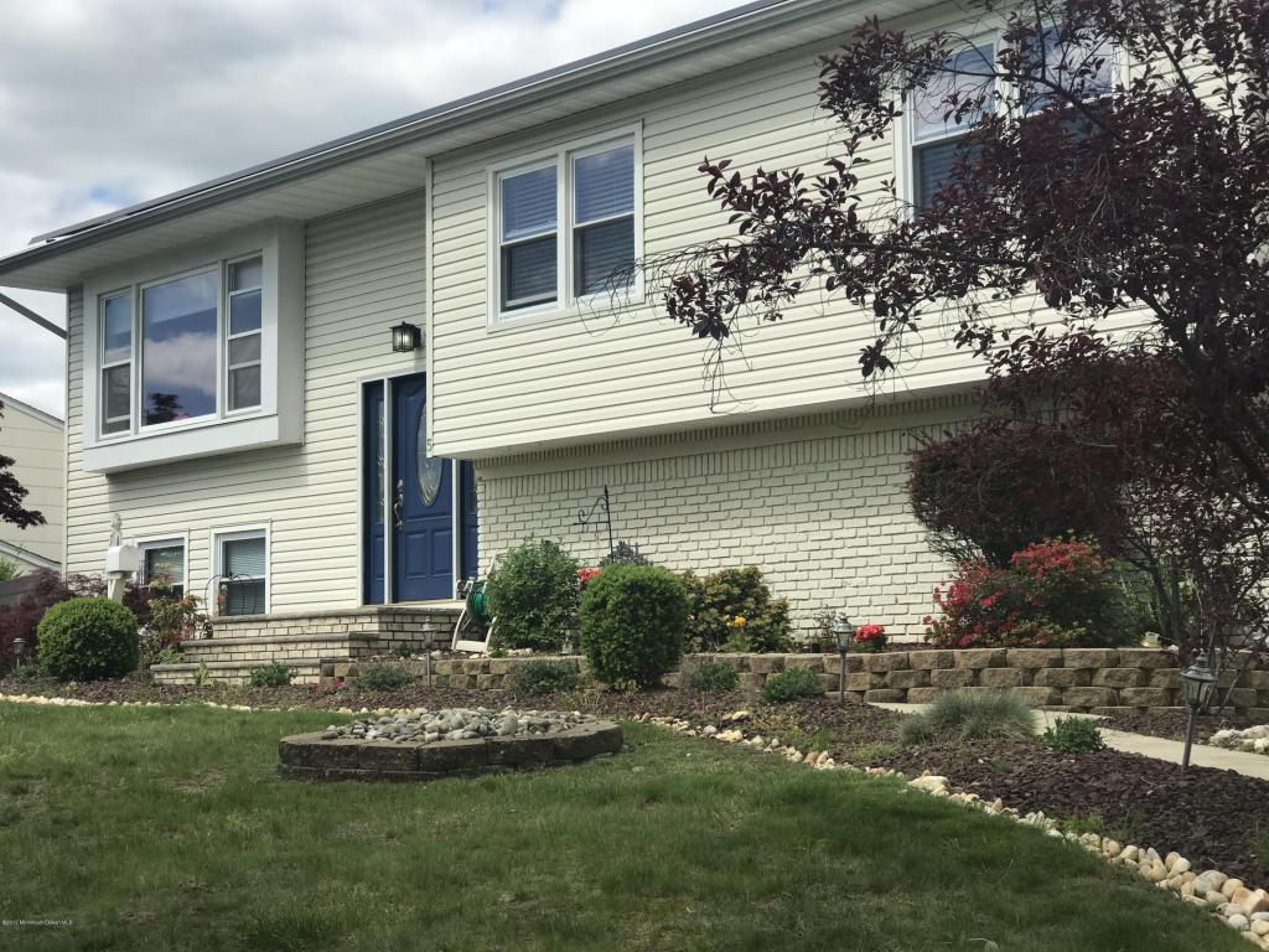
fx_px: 2090
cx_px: 634
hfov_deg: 33.8
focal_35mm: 57
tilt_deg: +6.5
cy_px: 476
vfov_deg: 25.7
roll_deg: +0.3
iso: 20
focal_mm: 6.6
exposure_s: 1/1100
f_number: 2.8
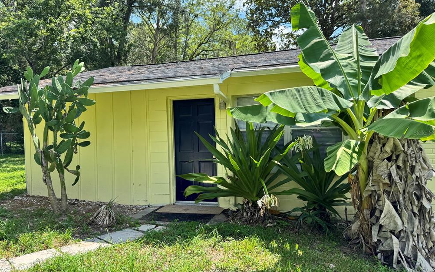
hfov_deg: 70.4
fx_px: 308
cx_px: 218
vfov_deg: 47.6
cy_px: 133
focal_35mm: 26
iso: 80
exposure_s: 1/1456
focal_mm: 6.76
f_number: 1.78
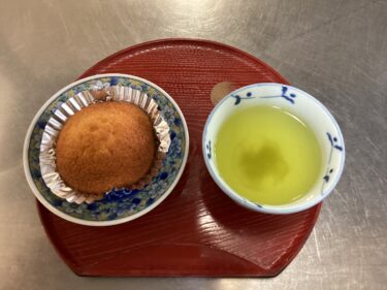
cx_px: 194
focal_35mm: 31
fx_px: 346
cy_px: 145
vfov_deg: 45.4
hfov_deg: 58.4
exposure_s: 1/40
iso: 320
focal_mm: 3.3
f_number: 2.4
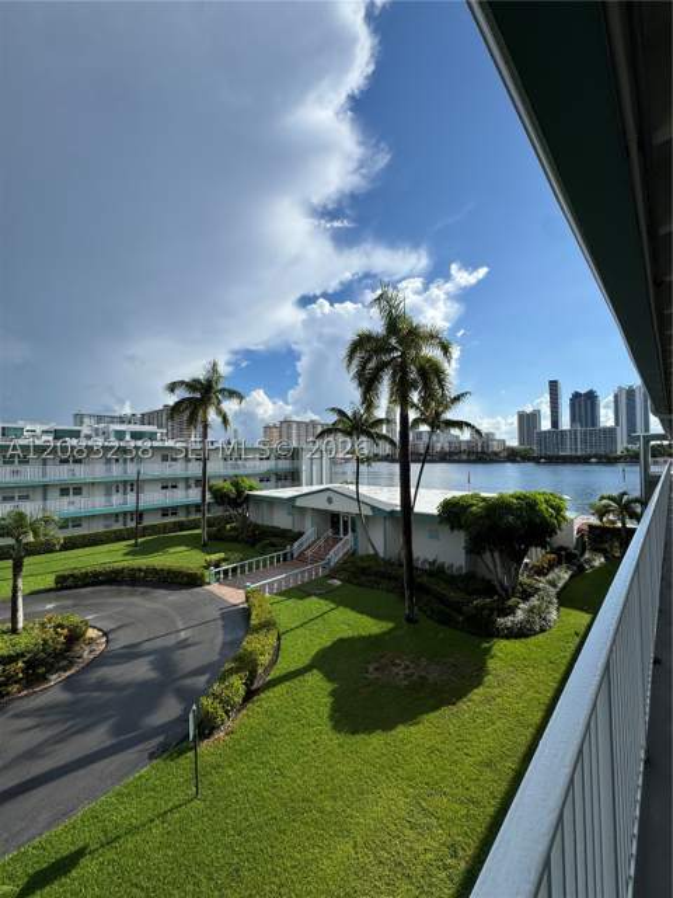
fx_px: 363
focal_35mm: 14
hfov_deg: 85.7
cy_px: 449
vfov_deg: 102.1
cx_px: 336
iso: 50
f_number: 2.2
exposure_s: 1/3906
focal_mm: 2.22
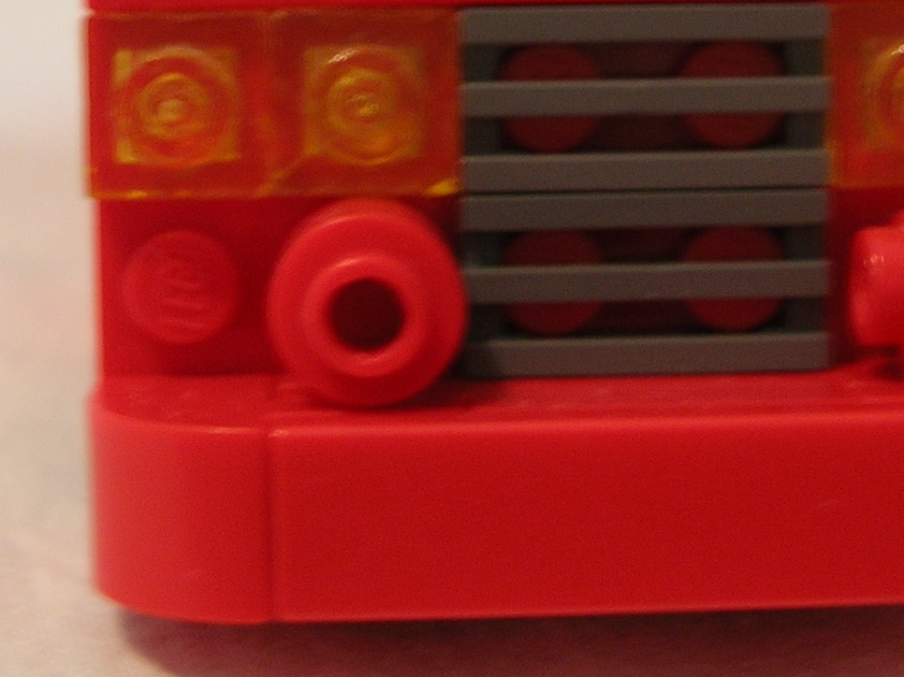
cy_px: 18
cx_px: 508
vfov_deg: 14.3
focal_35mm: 102
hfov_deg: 19.3
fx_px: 2663
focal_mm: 7.8
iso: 69
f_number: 2.8
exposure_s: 1/3.8
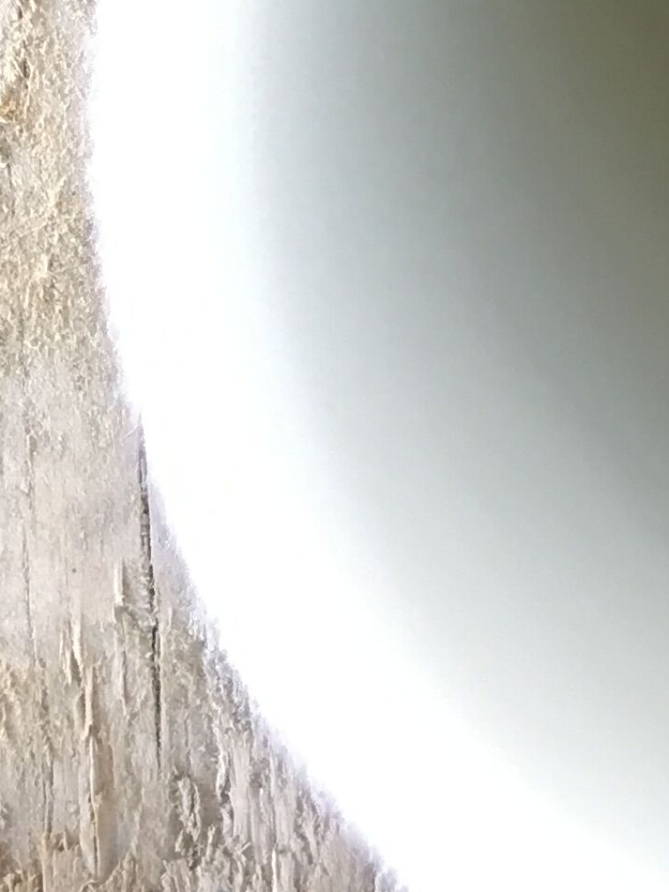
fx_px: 3170
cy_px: -467
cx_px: 1327
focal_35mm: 123
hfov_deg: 11.0
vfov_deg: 14.8
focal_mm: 4.15
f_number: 2.2
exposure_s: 1/33
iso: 40
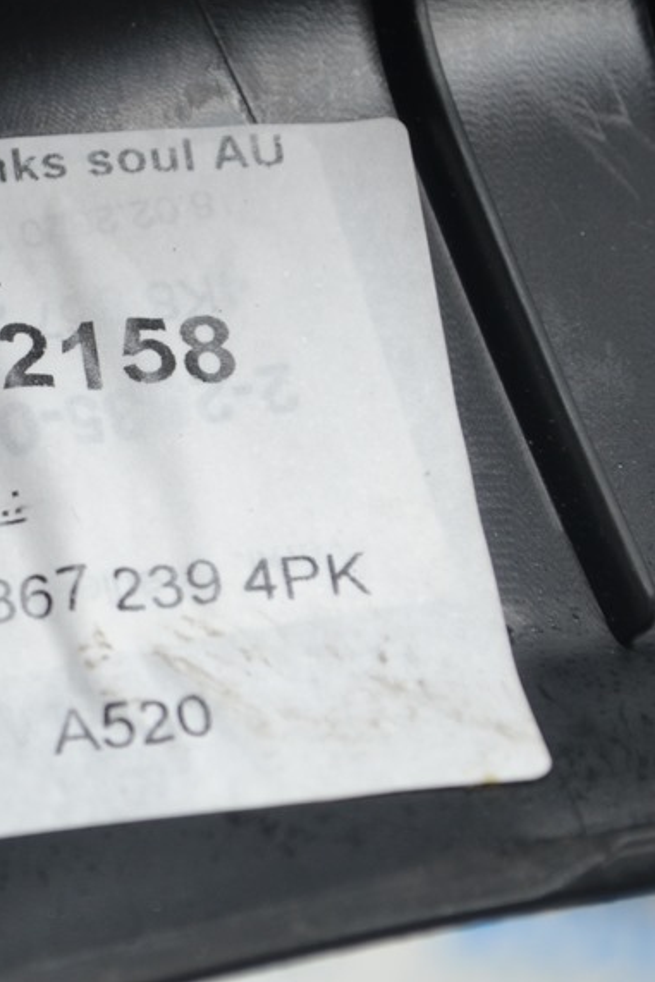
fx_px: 4034
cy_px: 443
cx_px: -170
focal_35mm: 148
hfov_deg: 9.1
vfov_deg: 13.9
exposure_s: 1/50
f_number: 5.6
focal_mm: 55
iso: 400
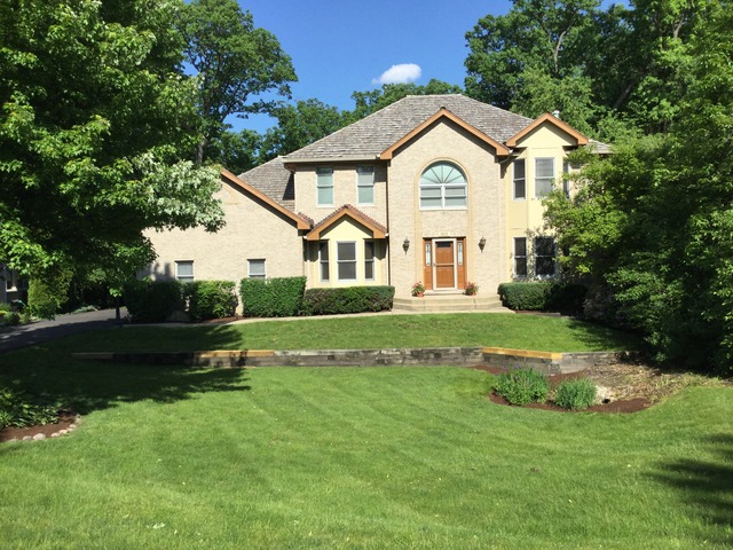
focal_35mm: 31
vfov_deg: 45.4
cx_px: 366
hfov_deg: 58.4
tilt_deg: -3.2
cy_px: 275
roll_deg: +0.1
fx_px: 656
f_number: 2.4
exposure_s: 1/1597
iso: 25
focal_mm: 3.3
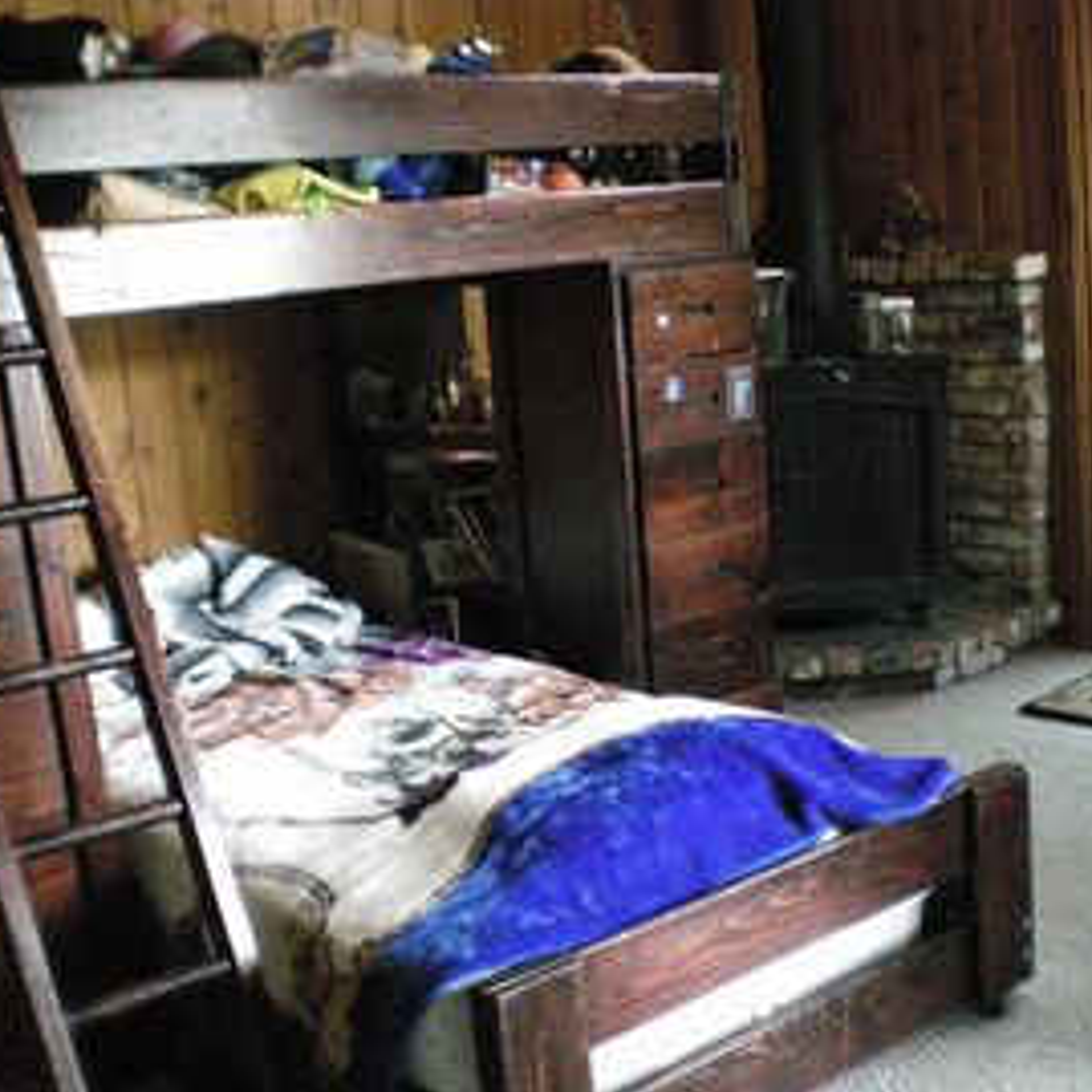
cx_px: 589
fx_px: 1642
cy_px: 552
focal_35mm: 46
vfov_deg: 36.8
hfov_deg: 36.8
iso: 1000
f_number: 3.1
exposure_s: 1/37.4
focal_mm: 6.3
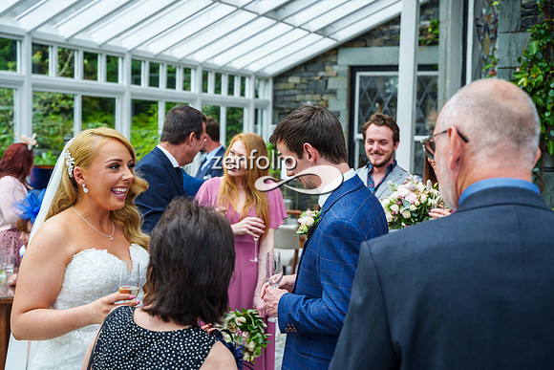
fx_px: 716
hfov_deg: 42.3
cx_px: 264
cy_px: 174
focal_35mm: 47
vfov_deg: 28.9
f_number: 3.5
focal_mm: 43
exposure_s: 1/2000
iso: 800
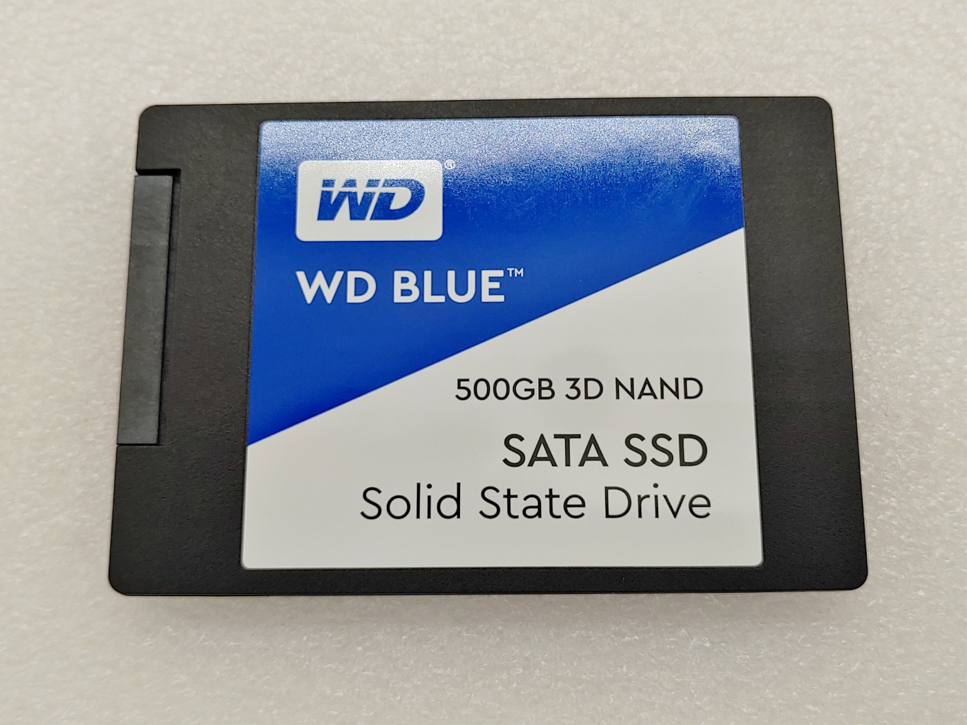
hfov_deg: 47.9
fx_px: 1089
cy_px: 362
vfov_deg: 36.8
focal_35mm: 39
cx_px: 484
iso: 50
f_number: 1.8
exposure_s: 1/213
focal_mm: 4.36
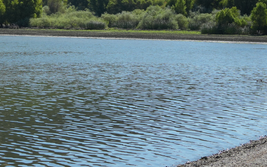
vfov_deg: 9.1
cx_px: 14
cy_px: 19
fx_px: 1041
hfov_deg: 14.4
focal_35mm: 143
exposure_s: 1/2500
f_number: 4.5
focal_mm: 50
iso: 400
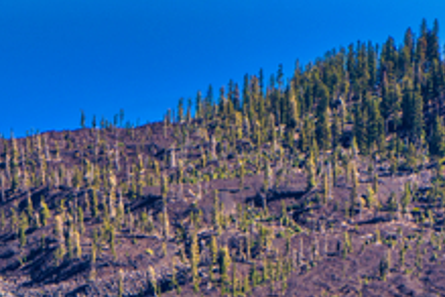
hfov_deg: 9.6
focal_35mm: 211
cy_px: 365
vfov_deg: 6.5
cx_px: -89
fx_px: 2611
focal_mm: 55
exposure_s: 1/100
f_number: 14
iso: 100
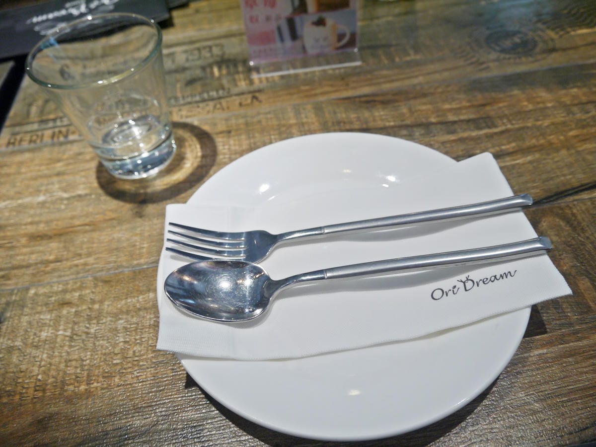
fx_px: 482
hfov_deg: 63.4
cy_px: 224
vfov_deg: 49.7
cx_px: 298
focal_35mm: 28
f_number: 3.5
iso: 160
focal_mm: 14
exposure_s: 1/80
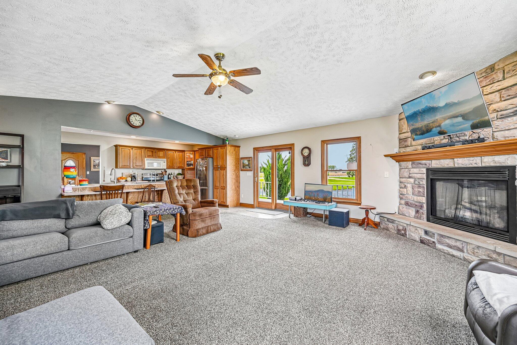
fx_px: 201
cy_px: 172
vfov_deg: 81.2
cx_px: 258
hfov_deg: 104.3
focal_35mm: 14
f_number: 4.8
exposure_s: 1/15
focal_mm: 14
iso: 400
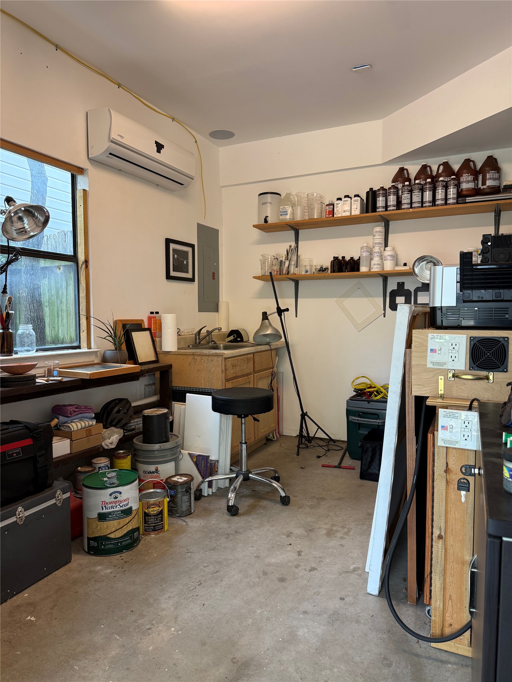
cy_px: 341
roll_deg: -0.2
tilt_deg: -3.7
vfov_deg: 71.6
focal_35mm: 24
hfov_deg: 56.8
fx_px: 473
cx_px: 256
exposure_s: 1/120
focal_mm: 6.76
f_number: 1.78
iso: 160
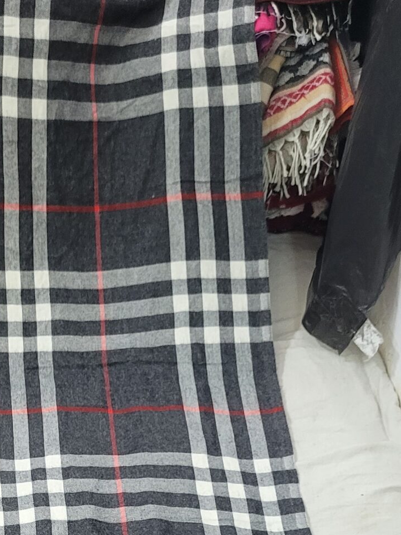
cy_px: 619
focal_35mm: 69
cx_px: 11
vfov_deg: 25.6
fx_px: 1066
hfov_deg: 20.7
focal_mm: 5.4
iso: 400
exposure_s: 1/50
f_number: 1.8
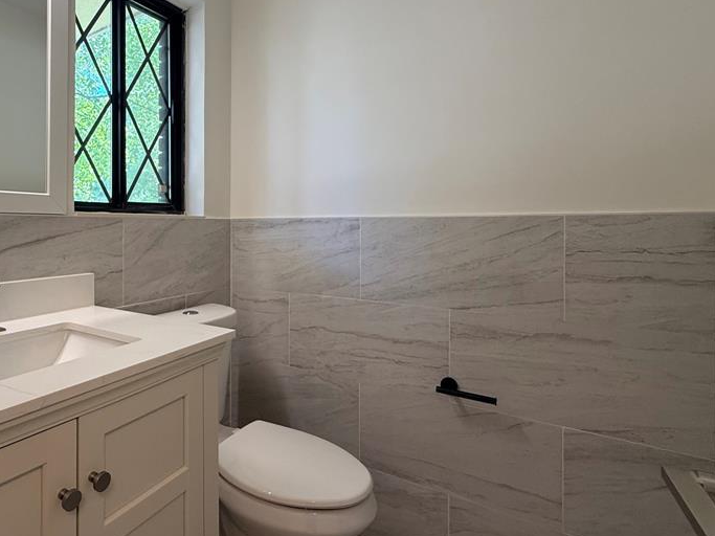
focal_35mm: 21
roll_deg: -0.5
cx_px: 248
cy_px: 224
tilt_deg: +0.0
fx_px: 434
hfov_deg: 76.9
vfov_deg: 63.0
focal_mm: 2.22
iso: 160
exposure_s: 1/120
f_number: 2.2
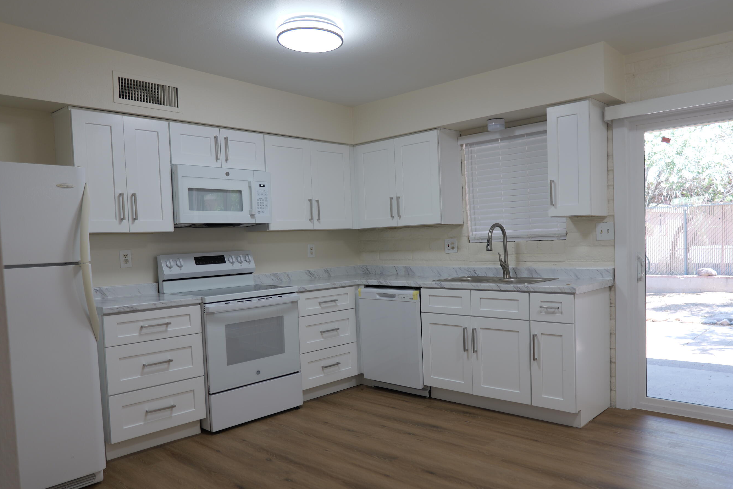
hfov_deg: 67.3
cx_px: 392
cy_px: 272
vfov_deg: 47.8
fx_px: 550
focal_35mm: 27
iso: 160
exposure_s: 1/80
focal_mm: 24
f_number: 2.2
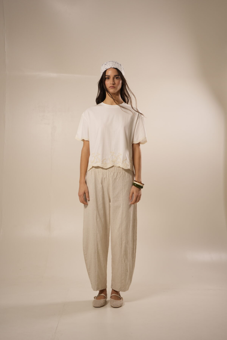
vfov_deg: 39.6
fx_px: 473
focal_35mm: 50
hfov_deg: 27.0
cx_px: 114
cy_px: 170
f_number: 3.2
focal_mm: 50
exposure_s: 1/100
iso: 400
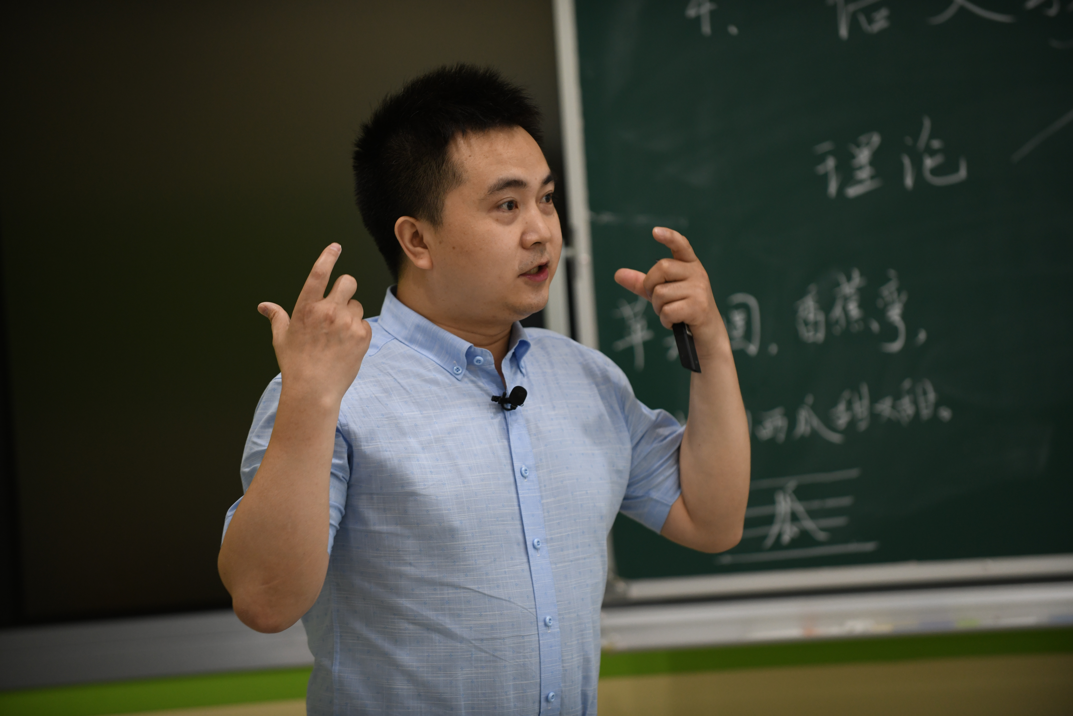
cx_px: 536
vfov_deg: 7.8
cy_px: 358
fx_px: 5216
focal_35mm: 175
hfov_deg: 11.7
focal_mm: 175
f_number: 2.8
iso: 1000
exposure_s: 1/125
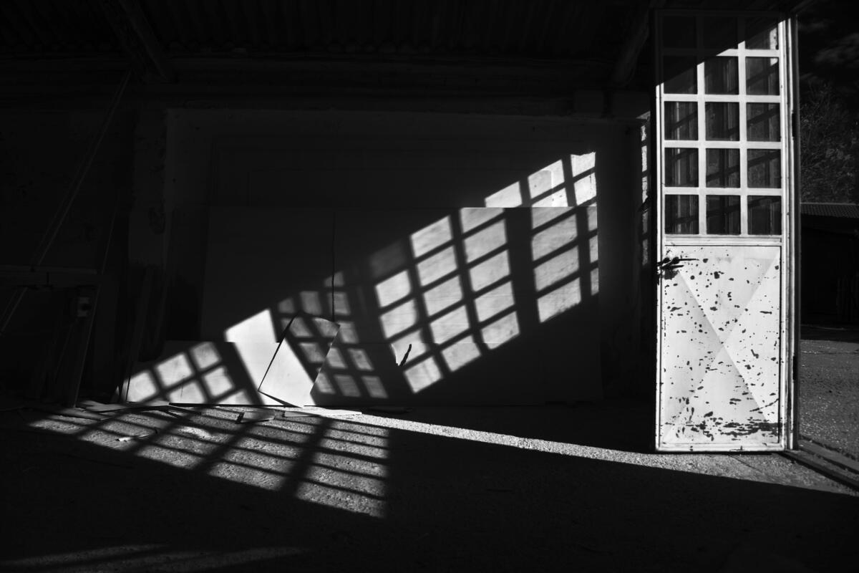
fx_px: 573
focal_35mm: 24
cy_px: 286
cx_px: 430
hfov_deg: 73.7
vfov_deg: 53.1
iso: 100
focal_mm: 24
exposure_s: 1/320
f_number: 8
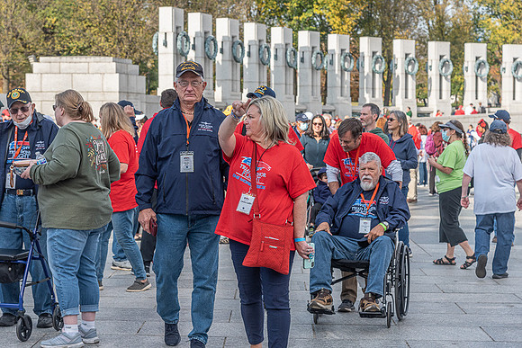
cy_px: 174
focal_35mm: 78
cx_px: 261
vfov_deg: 17.5
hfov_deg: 26.0
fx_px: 1131
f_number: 7.1
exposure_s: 1/800
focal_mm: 78
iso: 500
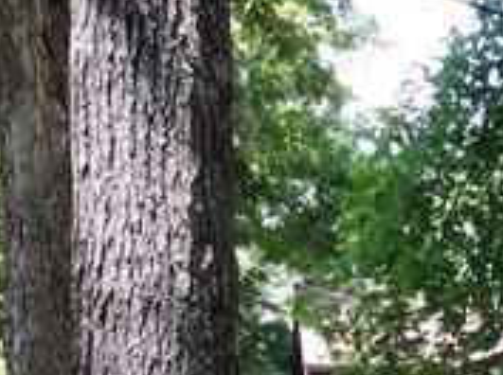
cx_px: 864
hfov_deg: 15.0
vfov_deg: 12.0
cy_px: 565
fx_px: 1697
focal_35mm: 117
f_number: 2.4
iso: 32
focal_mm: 3.3
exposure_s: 1/128
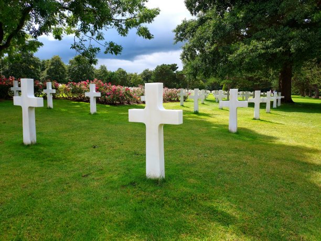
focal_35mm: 24
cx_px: 160
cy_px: 120
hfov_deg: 71.6
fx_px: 223
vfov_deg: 56.8
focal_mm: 4.6
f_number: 1.8
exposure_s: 1/833
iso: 40
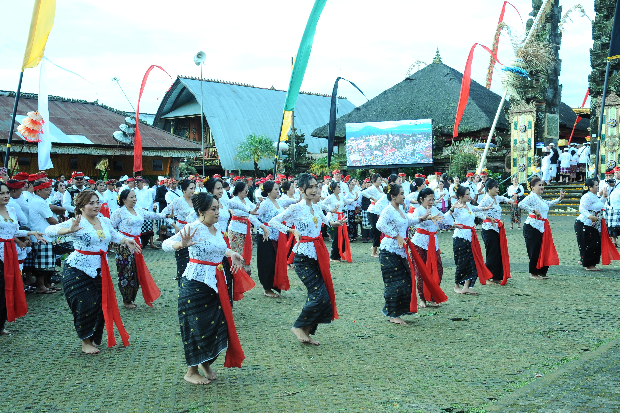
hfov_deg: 42.8
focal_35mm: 46
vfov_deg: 29.2
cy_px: 206
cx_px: 310
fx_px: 792
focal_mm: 46
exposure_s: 1/125
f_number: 8
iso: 720
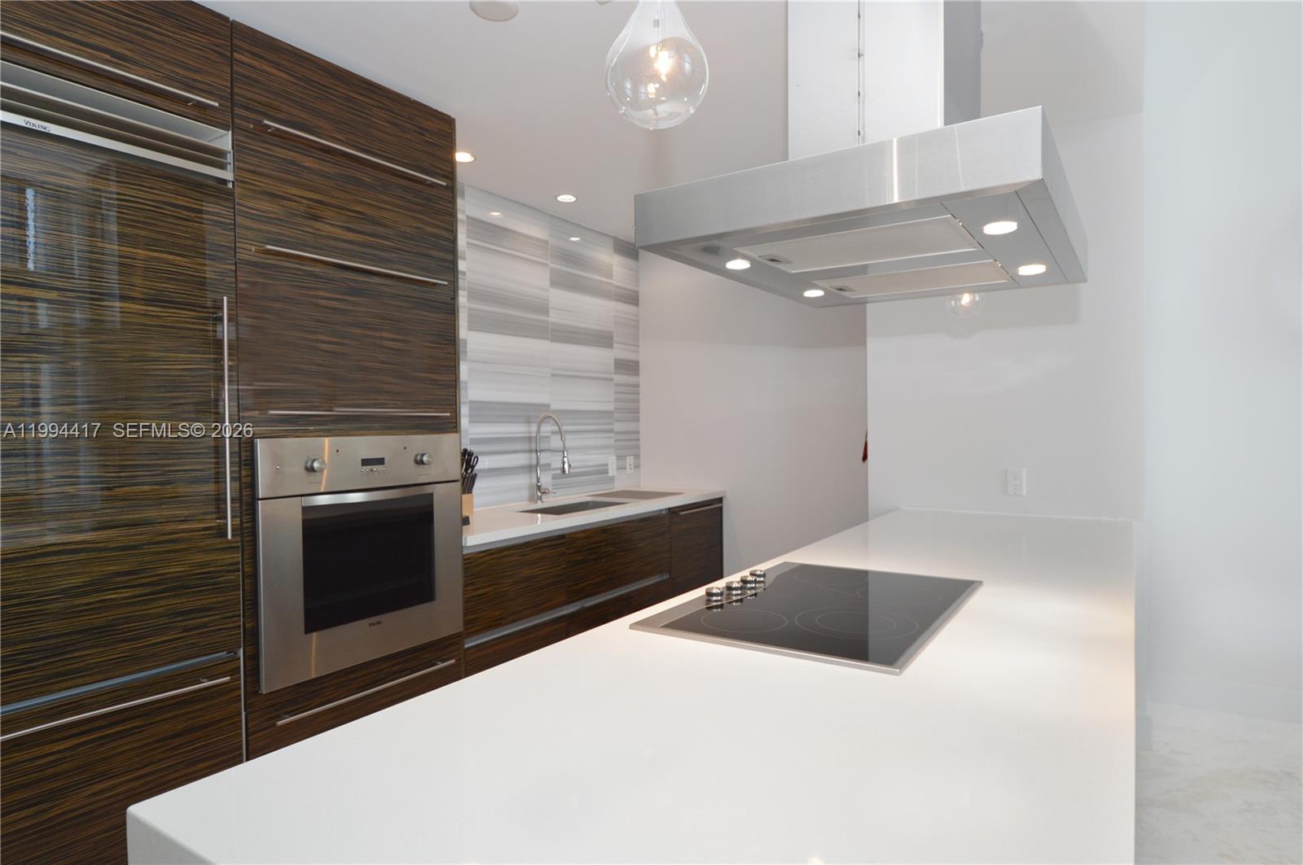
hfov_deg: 85.5
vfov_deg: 63.1
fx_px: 705
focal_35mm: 20
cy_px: 432
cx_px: 652
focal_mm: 13
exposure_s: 1/80
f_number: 4.5
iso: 400
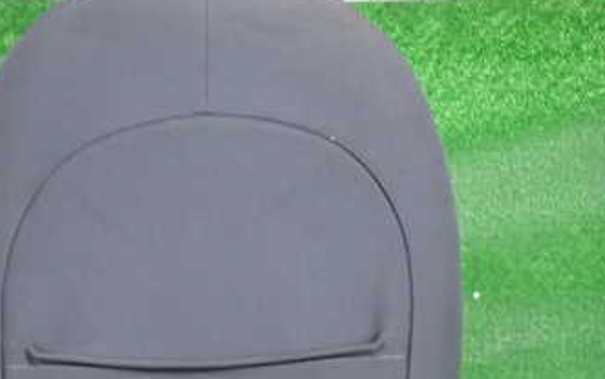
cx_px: 186
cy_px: 342
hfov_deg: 41.1
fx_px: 792
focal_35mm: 48
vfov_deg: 26.0
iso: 320
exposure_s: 1/30
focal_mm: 4.5
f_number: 2
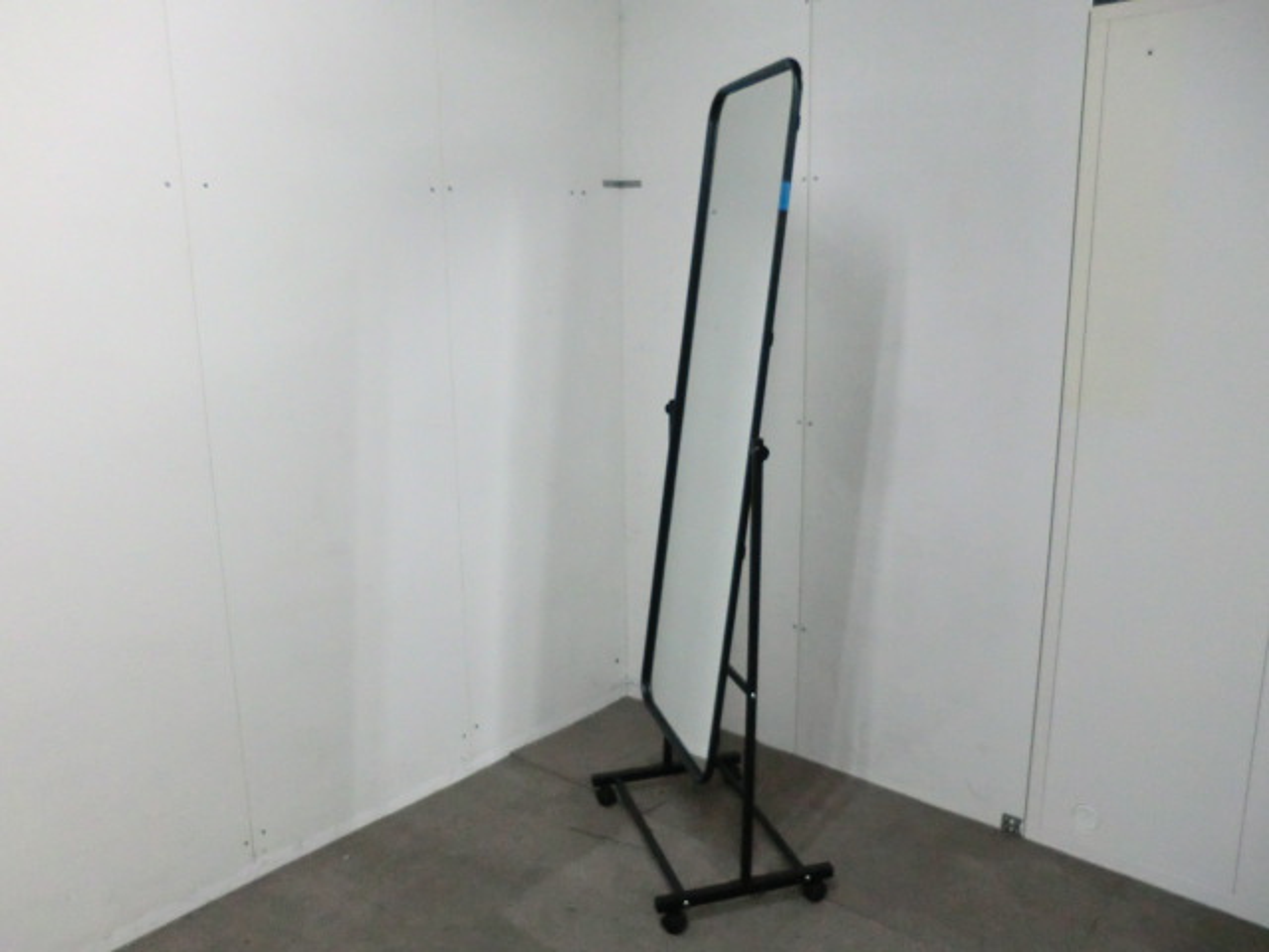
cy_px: 476
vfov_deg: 51.4
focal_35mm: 27
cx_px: 634
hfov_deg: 65.3
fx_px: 990
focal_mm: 4.9
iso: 400
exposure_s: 1/60
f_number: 3.2
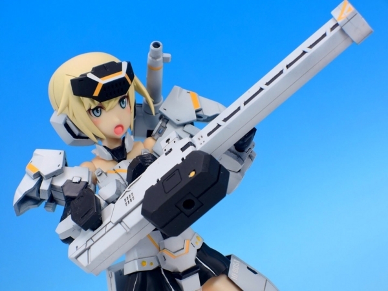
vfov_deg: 12.3
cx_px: 194
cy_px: 146
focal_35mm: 120
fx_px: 1345
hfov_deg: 16.4
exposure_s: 1/1.6
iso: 80
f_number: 7.1
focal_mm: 25.5
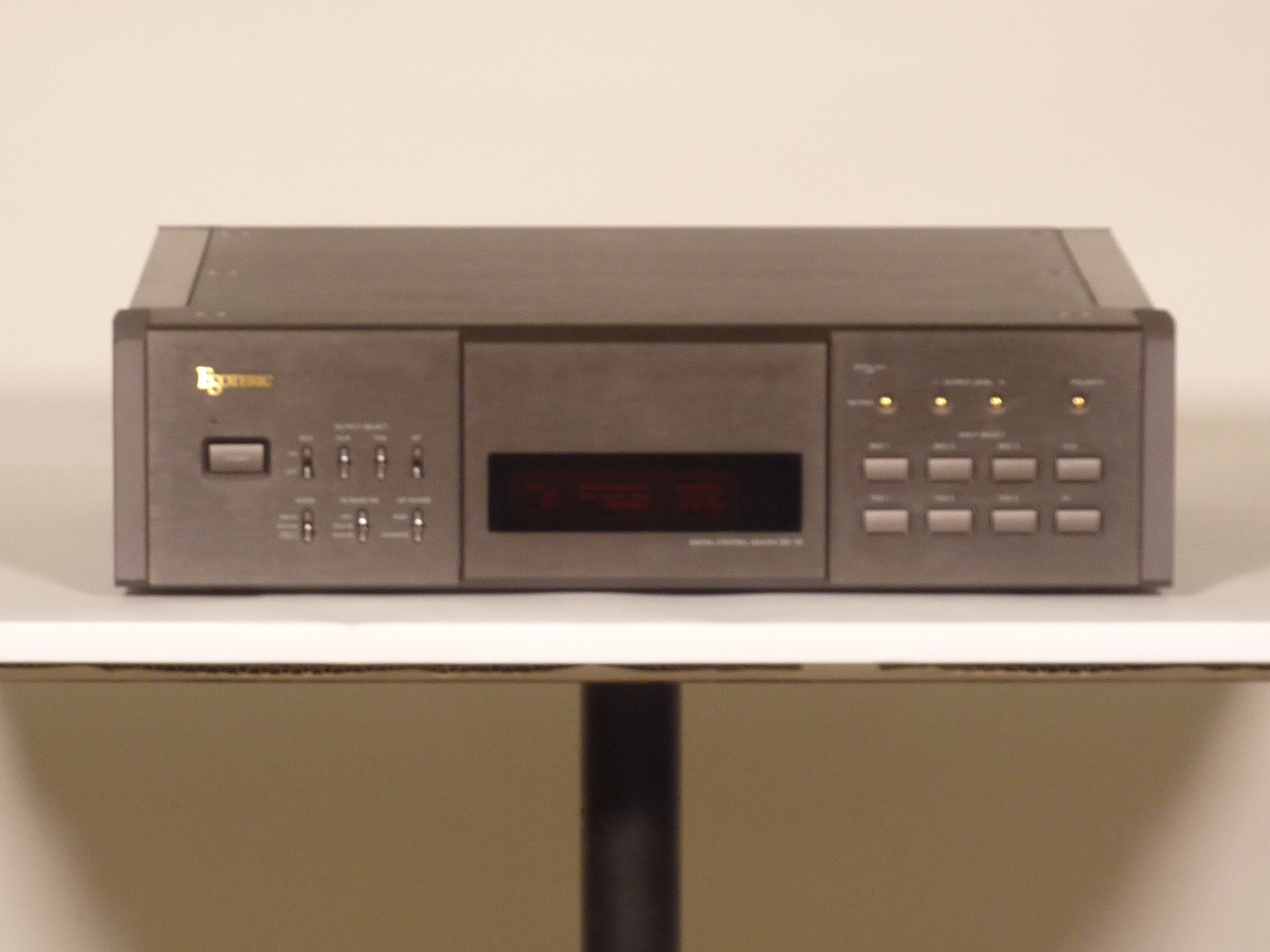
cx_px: 635
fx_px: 7338
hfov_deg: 9.9
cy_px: 476
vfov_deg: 7.4
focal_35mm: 200
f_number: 4.4
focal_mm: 18.2
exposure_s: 1/50
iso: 160
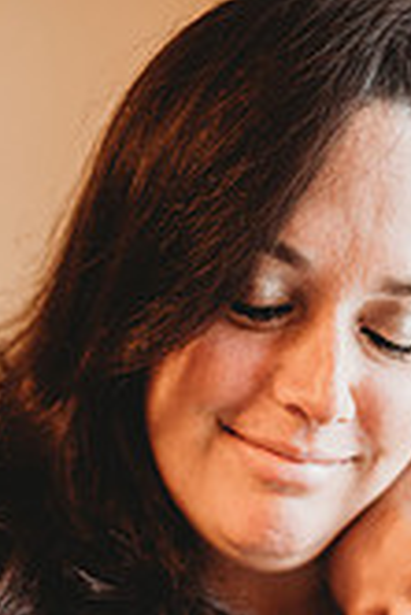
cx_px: 270
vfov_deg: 25.8
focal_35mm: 65
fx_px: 1111
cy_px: 830
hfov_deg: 20.9
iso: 500
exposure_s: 1/160
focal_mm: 24
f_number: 2.2
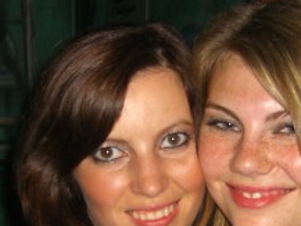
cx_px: 180
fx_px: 914
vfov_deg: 14.0
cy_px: 197
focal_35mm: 105
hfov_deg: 18.7
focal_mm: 7.9
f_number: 2.8
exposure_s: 1/60
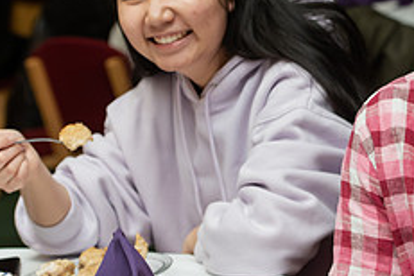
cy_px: 51
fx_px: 2254
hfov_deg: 10.4
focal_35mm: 196
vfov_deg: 7.0
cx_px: 412
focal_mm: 78
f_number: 5
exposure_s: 1/160
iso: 1600
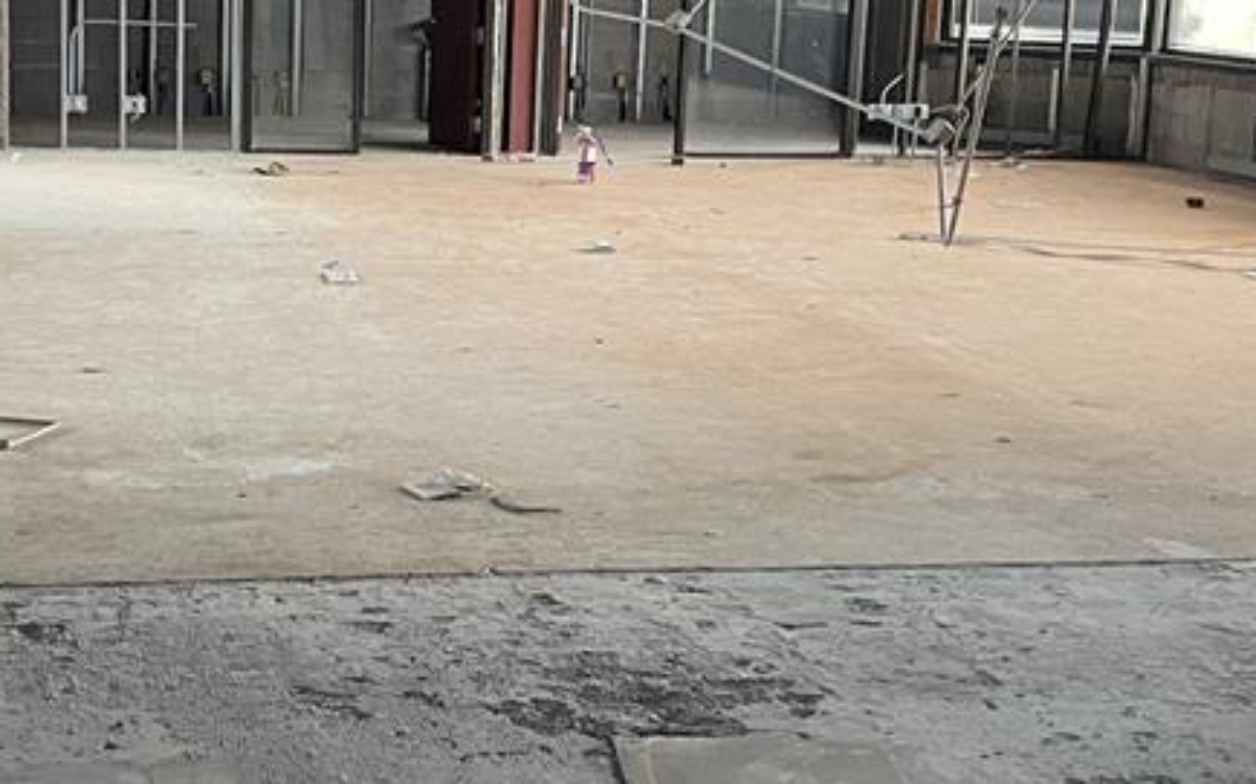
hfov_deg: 31.2
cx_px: 385
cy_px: 324
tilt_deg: -9.8
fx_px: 2224
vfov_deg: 20.0
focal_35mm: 65
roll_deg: -1.0
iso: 320
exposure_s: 1/60
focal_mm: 4.2
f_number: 1.6
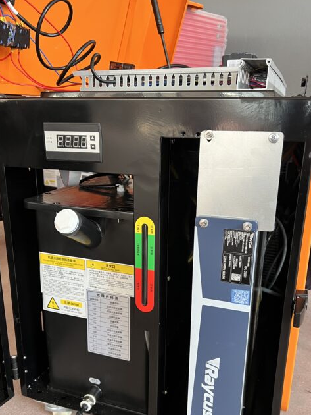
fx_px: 395
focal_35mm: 33
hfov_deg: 43.0
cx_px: 151
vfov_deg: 55.1
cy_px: 239
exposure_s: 1/79
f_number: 1.5
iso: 125
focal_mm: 5.7
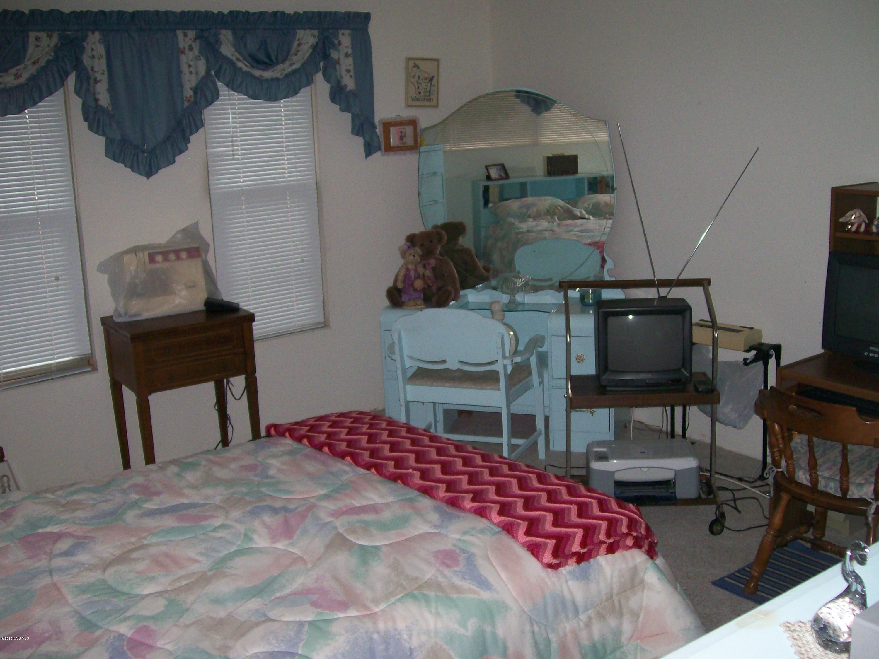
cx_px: 440
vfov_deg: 39.7
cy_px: 330
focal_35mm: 36
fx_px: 914
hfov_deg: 51.4
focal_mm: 6
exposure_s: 1/64
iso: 140
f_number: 2.7
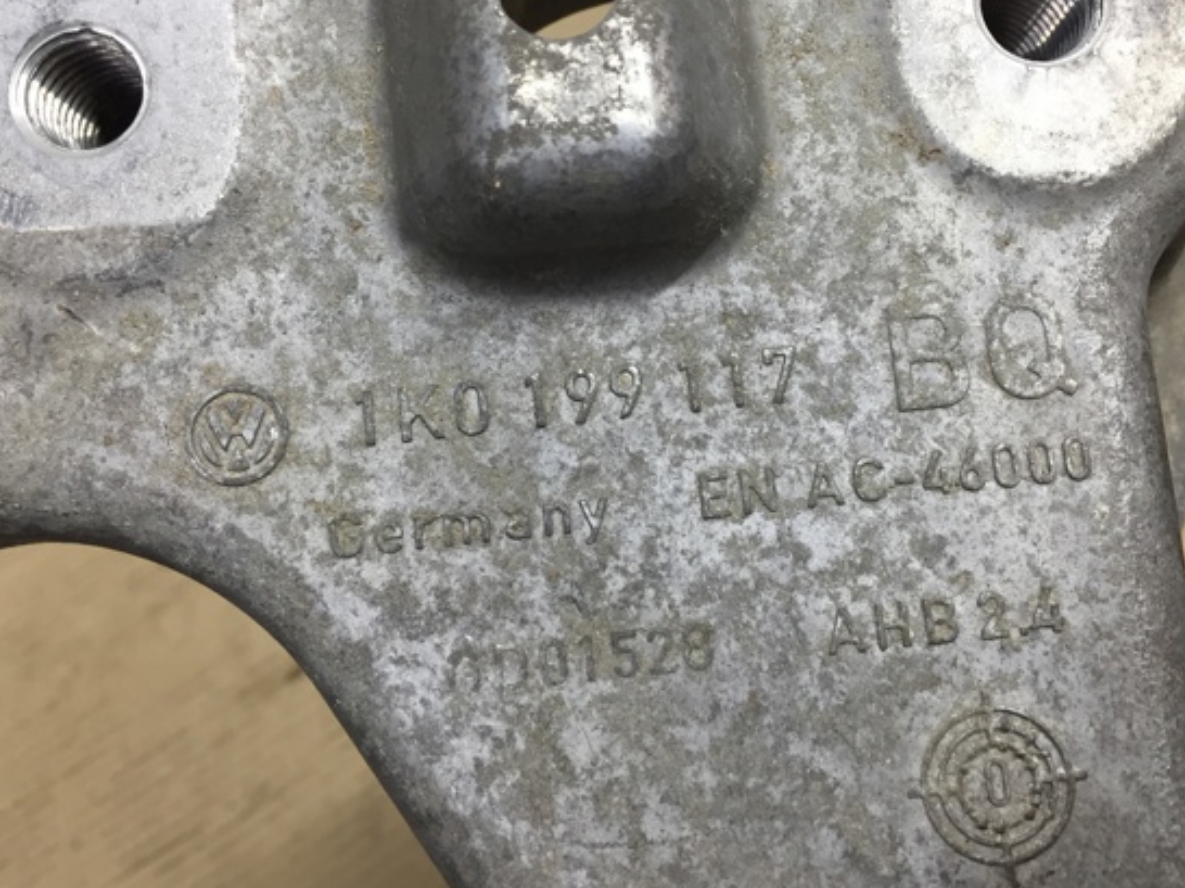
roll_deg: +16.0
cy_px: 389
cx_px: 653
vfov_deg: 41.7
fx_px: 1163
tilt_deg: -43.4
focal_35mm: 34
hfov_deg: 53.9
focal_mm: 4.15
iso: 40
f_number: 2.2
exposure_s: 1/33
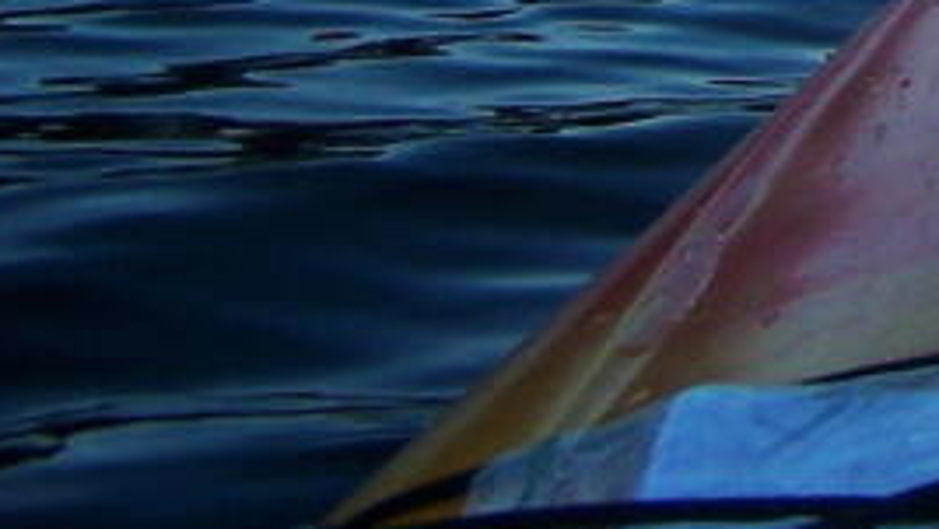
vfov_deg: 7.2
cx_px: 1643
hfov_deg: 12.5
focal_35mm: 158
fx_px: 3936
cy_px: -764
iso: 80
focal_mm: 6.3
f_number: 2.8
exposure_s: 1/800
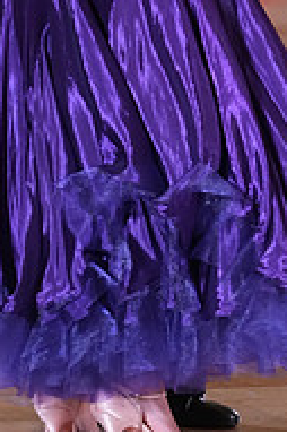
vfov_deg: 4.8
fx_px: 5139
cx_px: 53
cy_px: -111
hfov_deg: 3.2
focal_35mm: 429
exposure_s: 1/250
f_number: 5
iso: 3200
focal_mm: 141
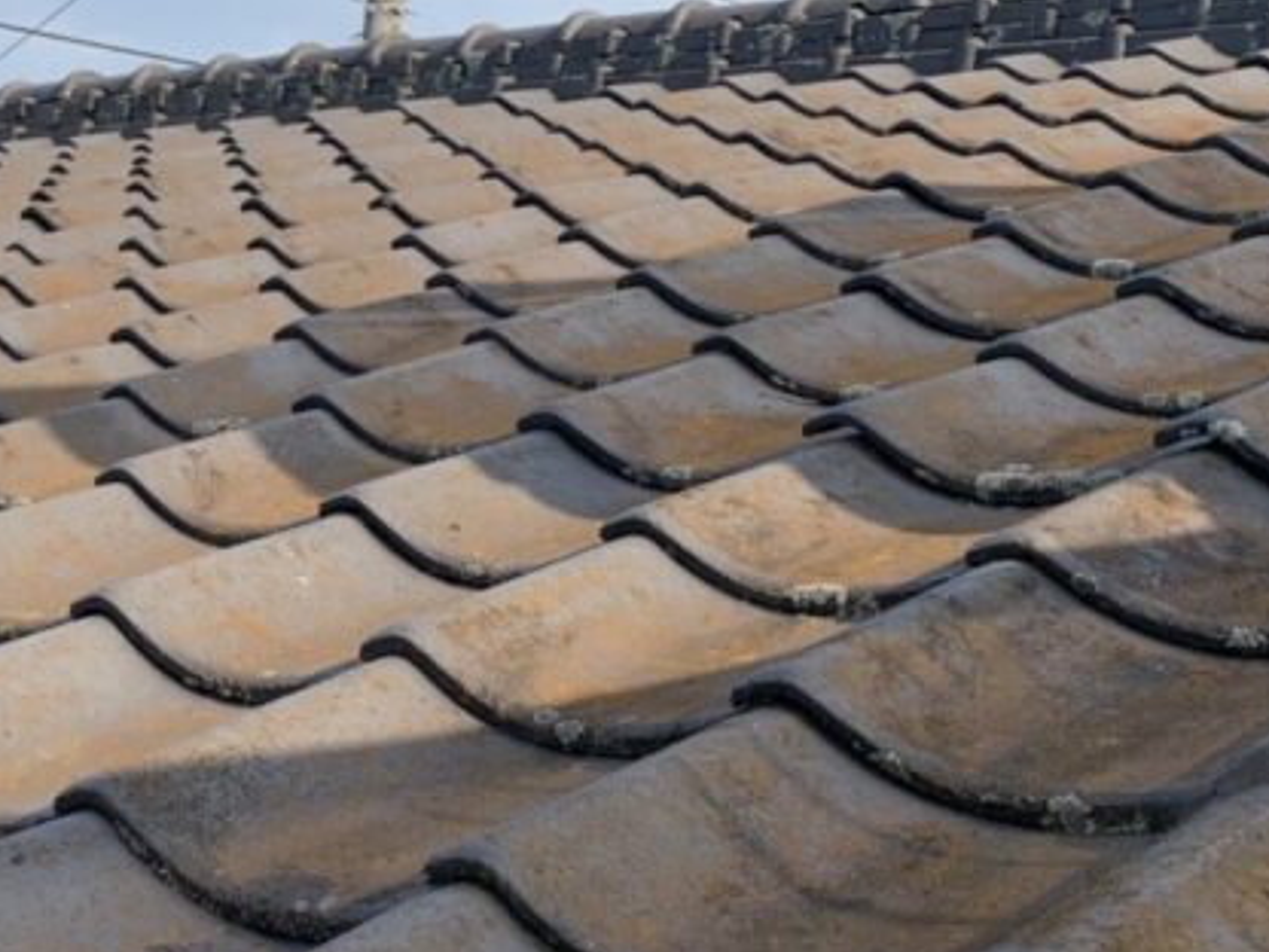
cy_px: 430
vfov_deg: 22.9
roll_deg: -4.8
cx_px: 217
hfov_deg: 29.4
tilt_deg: +4.6
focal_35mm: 64
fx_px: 2346
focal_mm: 4.25
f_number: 1.8
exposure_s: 1/1634
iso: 25
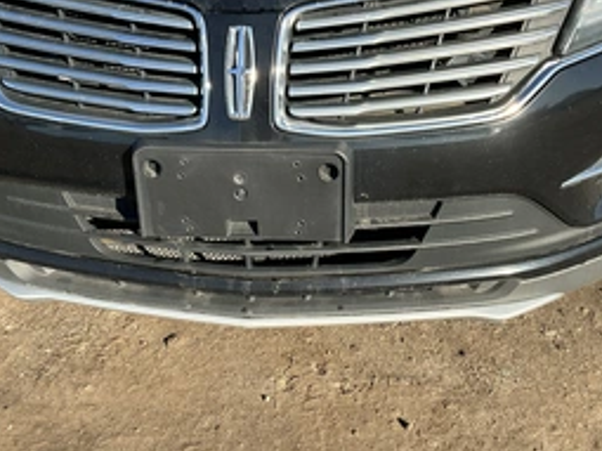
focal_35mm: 44
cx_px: 281
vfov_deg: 32.7
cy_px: 163
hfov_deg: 42.9
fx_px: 765
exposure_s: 1/719
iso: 25
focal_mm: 3
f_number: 1.8
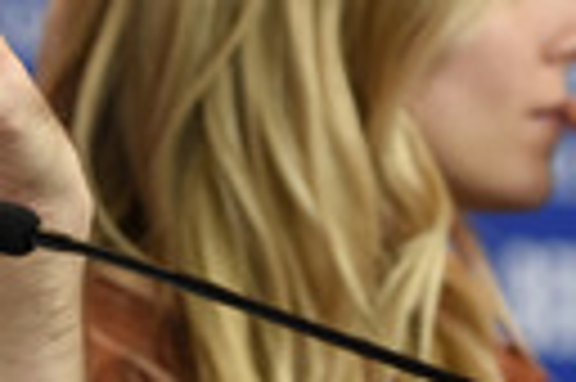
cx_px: -29
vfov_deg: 2.1
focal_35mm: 660
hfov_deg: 3.1
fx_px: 10543
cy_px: 99
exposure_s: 1/320
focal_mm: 125
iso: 1000
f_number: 3.5
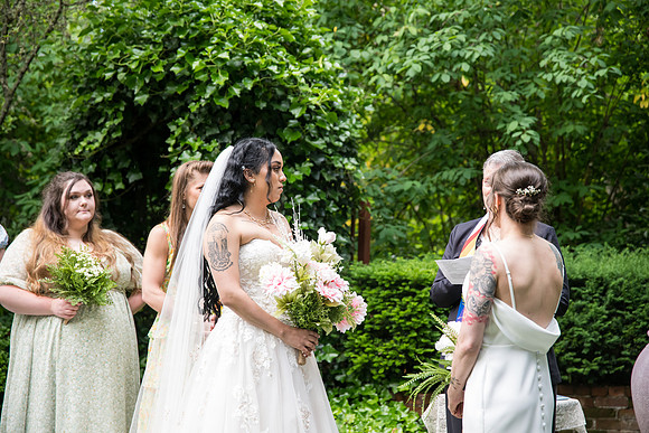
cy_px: 216
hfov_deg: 28.8
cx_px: 324
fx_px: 1262
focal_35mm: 70
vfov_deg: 19.5
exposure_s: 1/400
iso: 1000
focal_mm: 70
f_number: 3.2
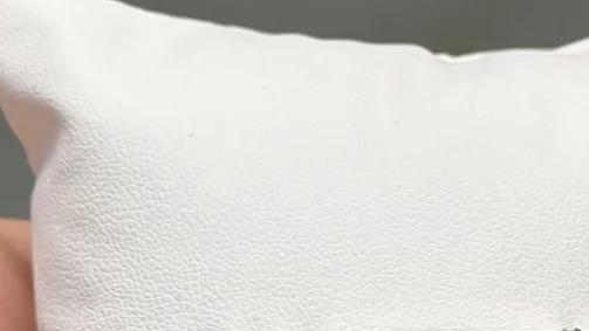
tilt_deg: -60.9
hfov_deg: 19.2
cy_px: 380
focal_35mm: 111
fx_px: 1734
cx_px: 422
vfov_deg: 10.8
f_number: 1.78
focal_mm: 6.76
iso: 64
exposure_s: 1/561
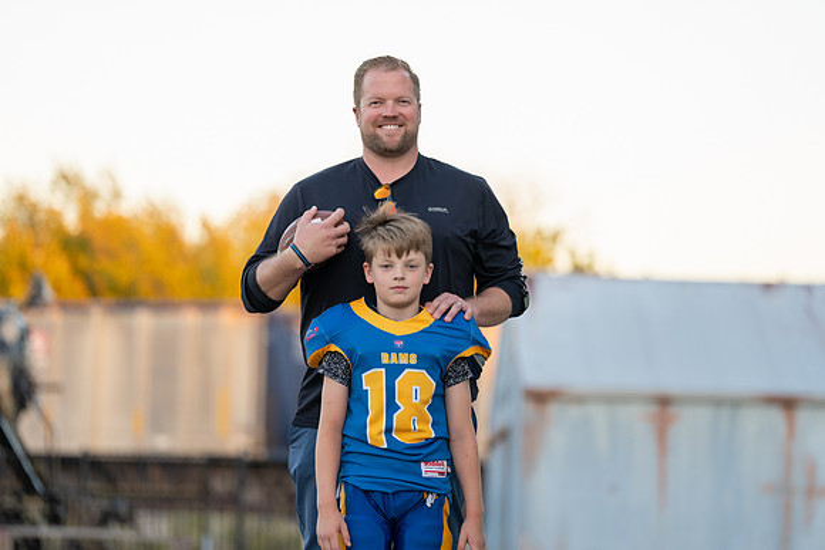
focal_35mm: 140
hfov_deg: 14.7
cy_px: 275
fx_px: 3209
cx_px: 412
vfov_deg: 9.8
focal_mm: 140
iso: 500
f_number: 2.8
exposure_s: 1/320
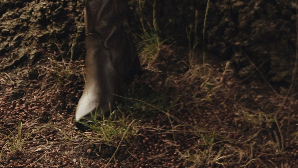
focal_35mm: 161
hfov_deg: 13.4
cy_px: -359
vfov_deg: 6.7
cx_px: 178
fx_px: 1271
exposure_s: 1/320
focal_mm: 36.2
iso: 320
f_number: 2.8
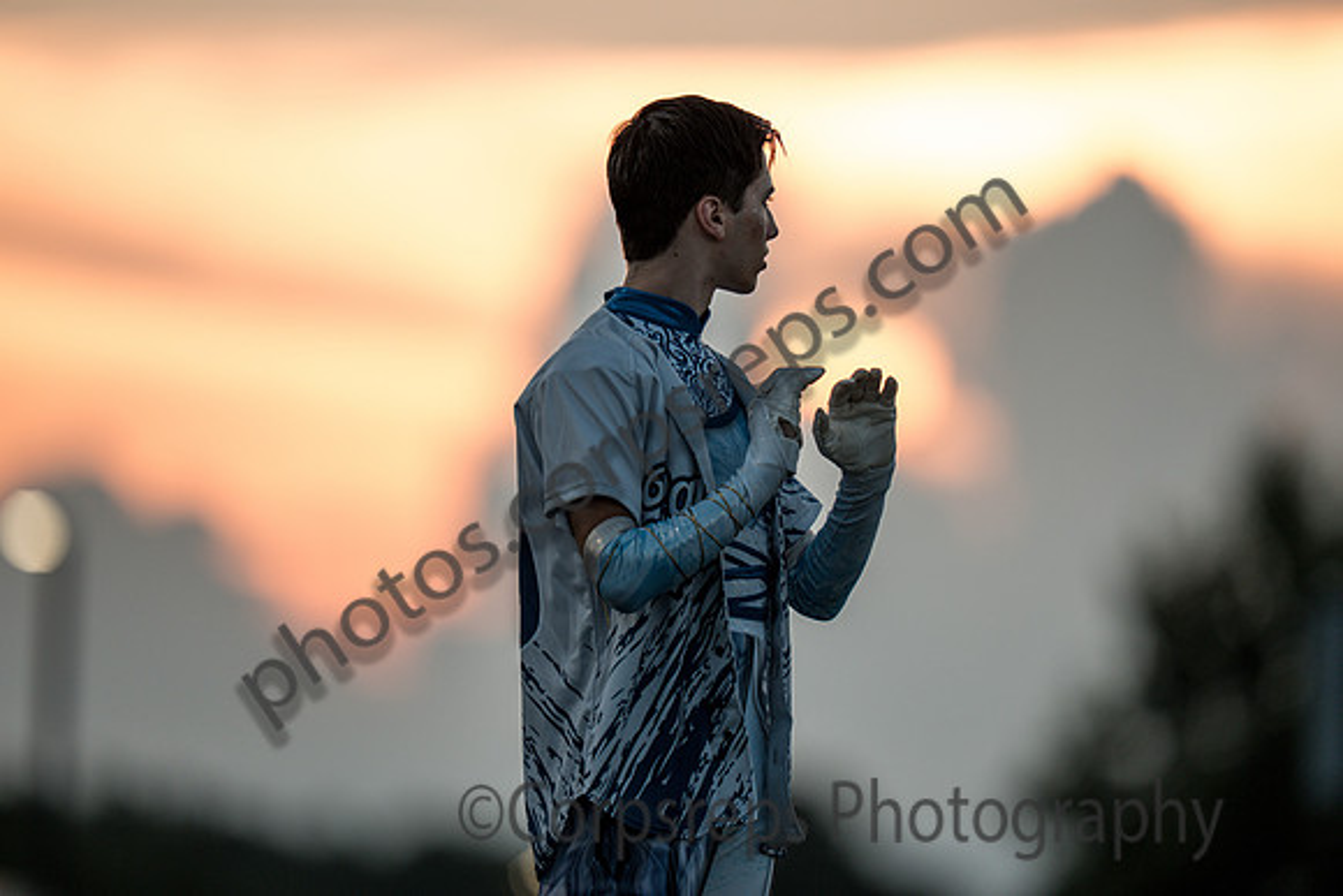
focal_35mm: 400
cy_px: 448
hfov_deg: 5.2
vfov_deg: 3.4
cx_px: 672
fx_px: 14925
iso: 320
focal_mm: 400
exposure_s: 1/1600
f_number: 2.8
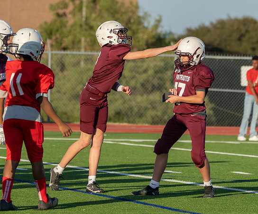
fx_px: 2946
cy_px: 47
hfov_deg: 5.0
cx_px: 110
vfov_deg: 4.1
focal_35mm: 381
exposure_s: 1/1000
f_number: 5.6
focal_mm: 212
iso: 200
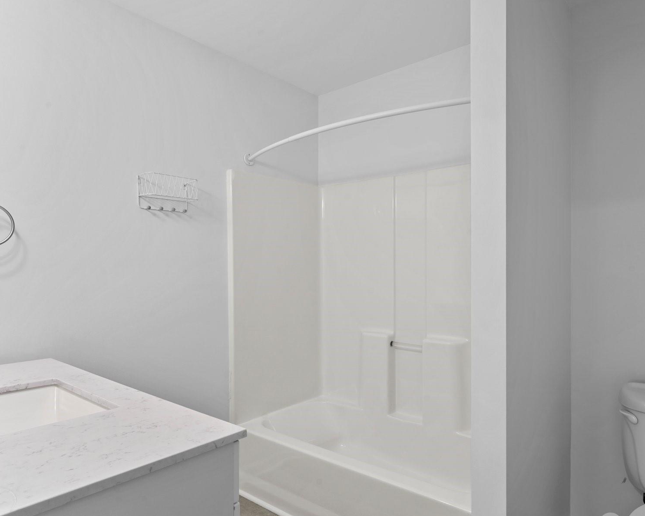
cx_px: 366
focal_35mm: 22
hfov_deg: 74.7
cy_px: 270
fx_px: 420
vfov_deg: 63.1
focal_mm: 17
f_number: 11
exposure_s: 1.6
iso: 100
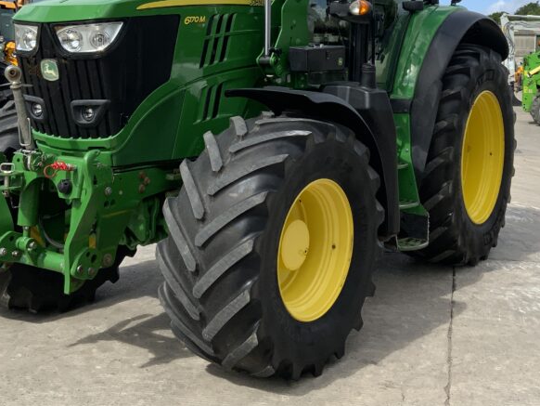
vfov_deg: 28.2
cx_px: 289
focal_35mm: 51
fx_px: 796
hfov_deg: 37.5
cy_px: 104
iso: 16
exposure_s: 1/1848
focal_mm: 3
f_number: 1.8
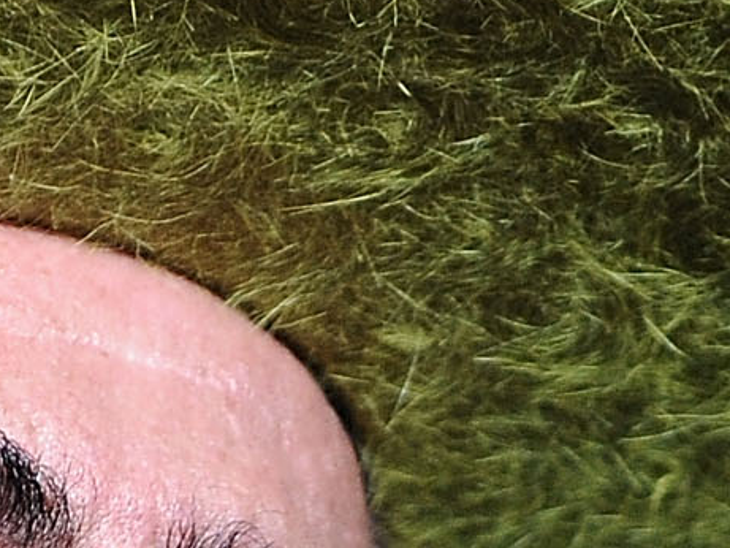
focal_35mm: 1250
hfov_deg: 1.6
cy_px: 862
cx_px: 179
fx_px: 26368
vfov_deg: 1.2
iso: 1250
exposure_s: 1/250
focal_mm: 200
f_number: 3.5
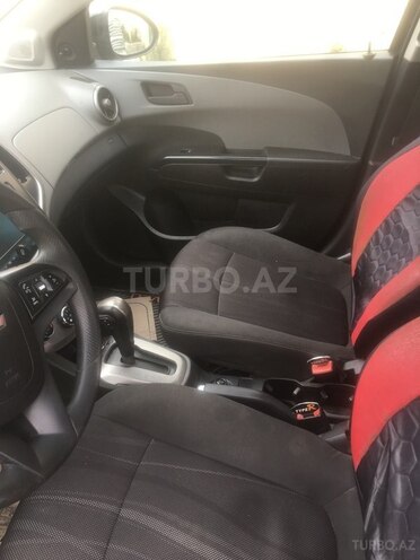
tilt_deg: -35.7
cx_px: 210
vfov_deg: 61.7
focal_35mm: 29
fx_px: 469
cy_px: 280
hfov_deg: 48.2
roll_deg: -0.7
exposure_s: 1/50
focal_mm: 4.15
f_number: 2.2
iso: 32
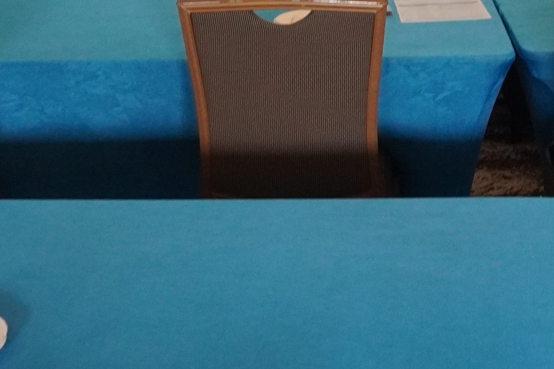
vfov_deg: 13.8
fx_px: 1400
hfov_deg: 22.4
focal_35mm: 91
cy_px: -231
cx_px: 287
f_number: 3.5
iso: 2500
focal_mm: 18
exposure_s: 1/160
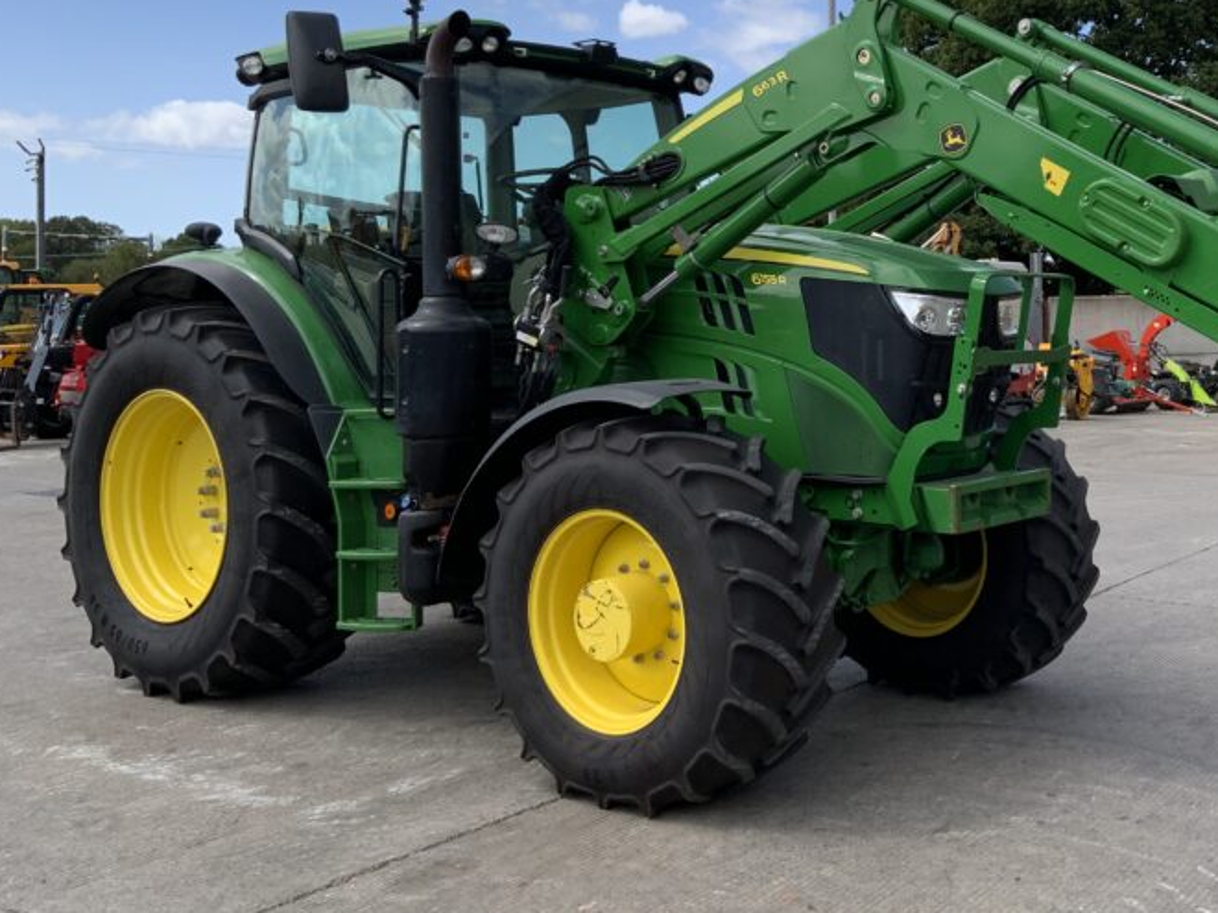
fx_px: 1583
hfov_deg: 40.8
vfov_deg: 31.9
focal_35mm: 45
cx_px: 917
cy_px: 284
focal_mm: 3
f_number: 1.8
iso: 16
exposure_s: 1/1377
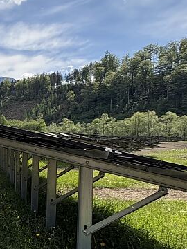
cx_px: -140
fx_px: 339
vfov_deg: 40.2
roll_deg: +0.7
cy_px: 153
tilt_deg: -2.7
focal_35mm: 47
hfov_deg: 21.5
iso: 50
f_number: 2.2
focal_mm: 2.22
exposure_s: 1/1370
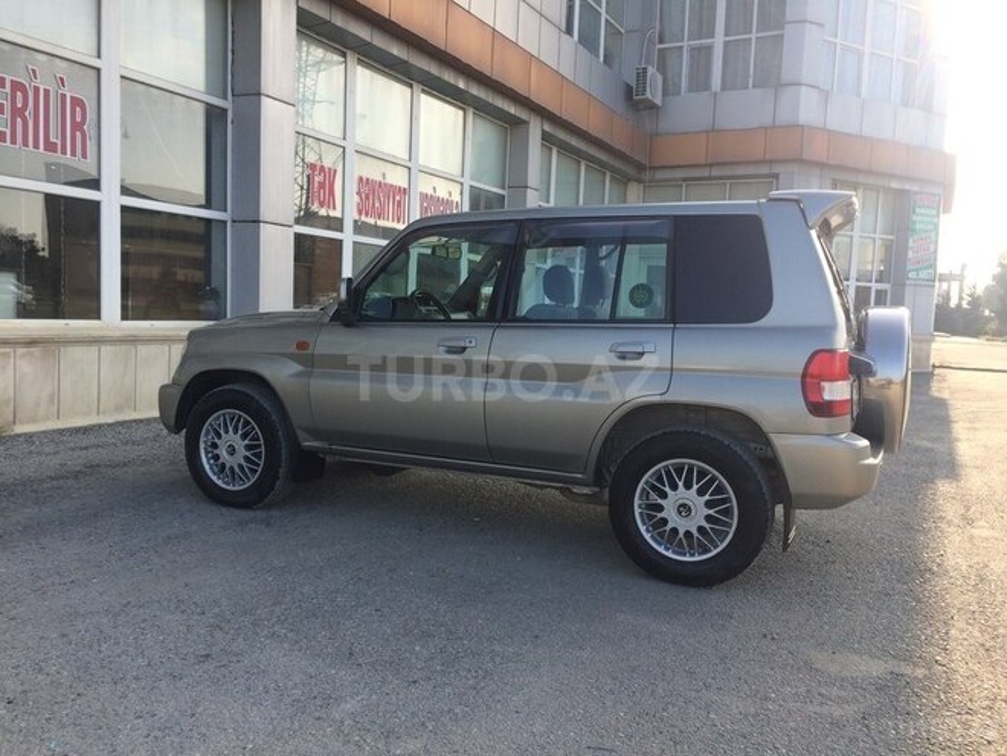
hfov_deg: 61.7
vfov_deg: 48.2
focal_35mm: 29
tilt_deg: -4.8
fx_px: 844
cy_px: 378
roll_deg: -2.3
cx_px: 504
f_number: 2.2
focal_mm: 4.15
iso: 32
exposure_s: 1/662
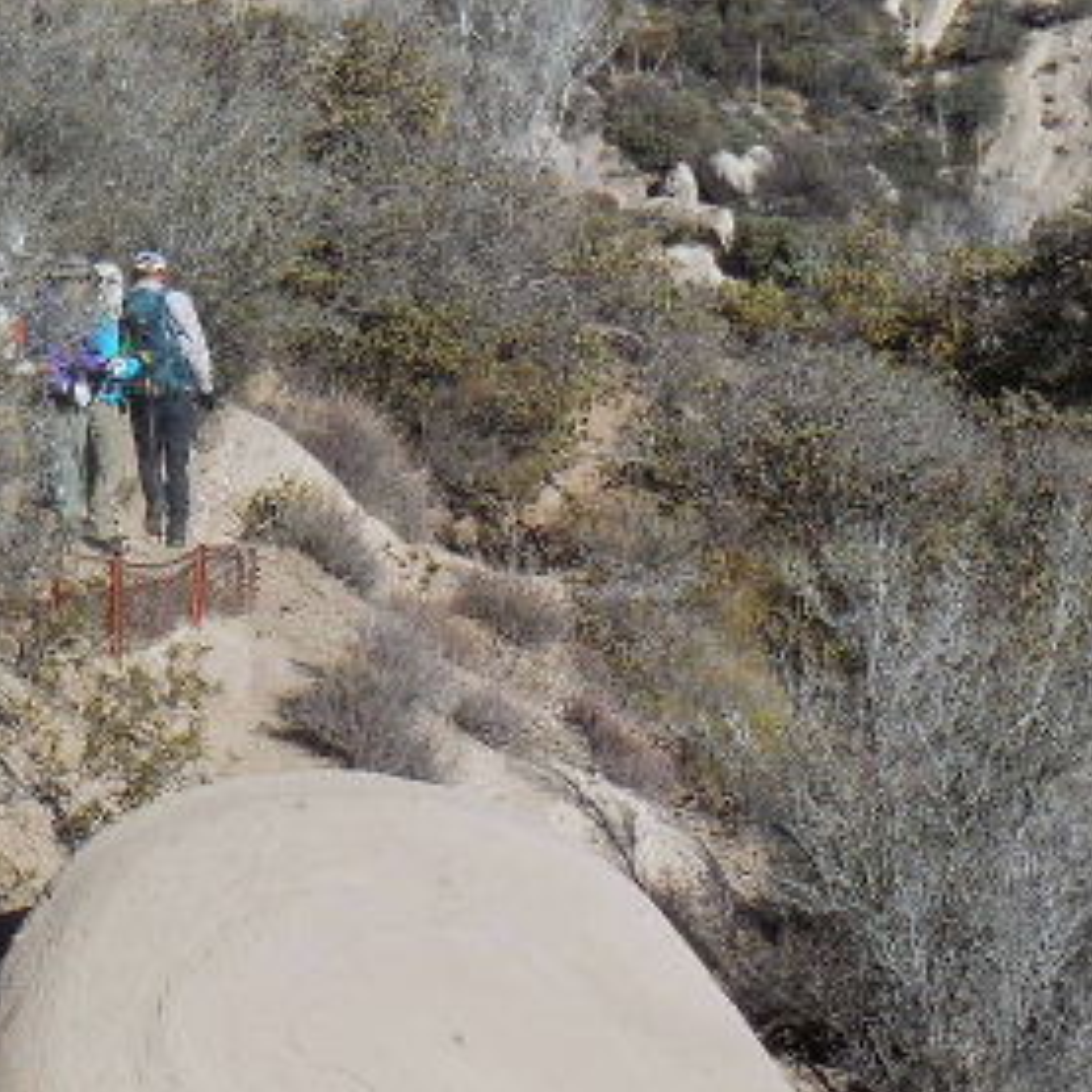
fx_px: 5425
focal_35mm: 152
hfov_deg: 11.3
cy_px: 613
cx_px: -75
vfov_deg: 11.5
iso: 125
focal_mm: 11
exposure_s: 1/1000
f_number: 4.5
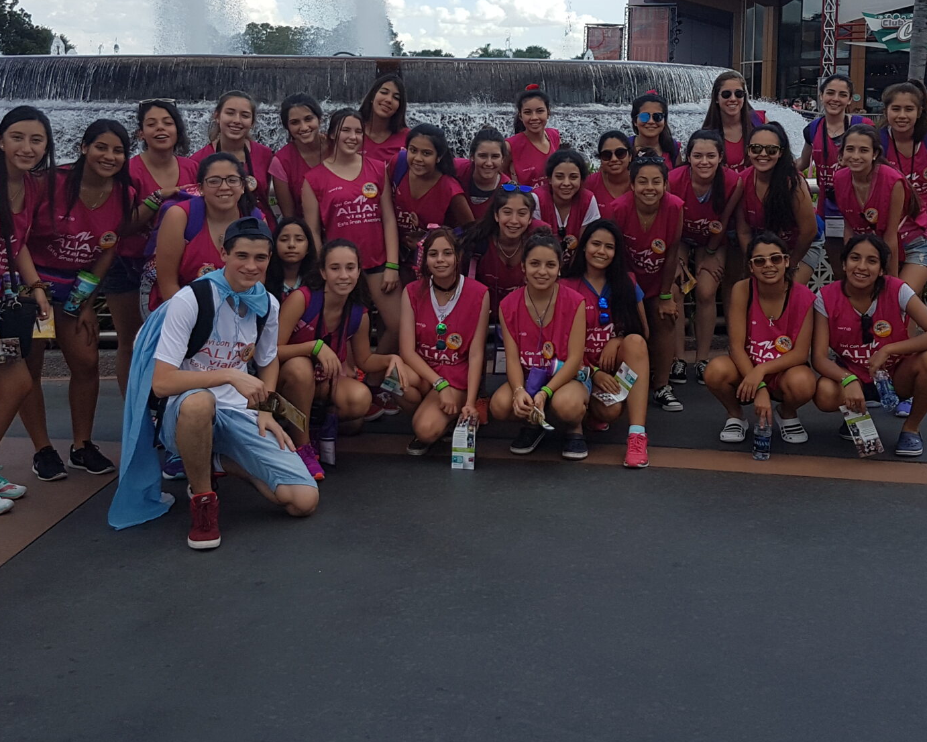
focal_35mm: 47
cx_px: 519
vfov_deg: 31.6
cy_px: 207
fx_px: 1290
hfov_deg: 39.5
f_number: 1.7
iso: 40
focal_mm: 4.2
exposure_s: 1/1396
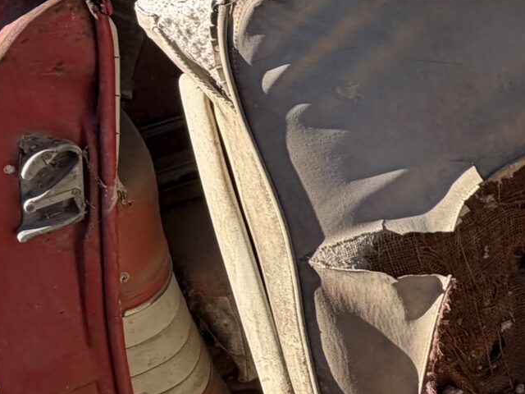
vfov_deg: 26.1
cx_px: 673
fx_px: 849
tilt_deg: -27.8
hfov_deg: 28.5
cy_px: 165
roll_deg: -2.4
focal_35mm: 56
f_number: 2.2
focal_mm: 2.22
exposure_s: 1/679
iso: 40
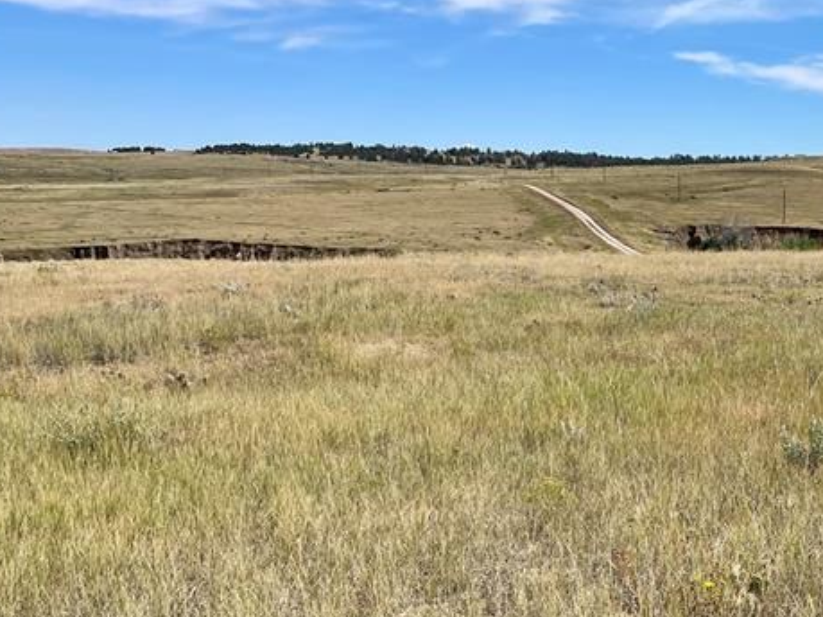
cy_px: 569
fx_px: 1379
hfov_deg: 30.7
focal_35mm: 58
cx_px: 837
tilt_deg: -15.2
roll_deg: -0.5
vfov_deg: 24.4
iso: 32
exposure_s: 1/4292
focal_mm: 4.2
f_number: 1.6
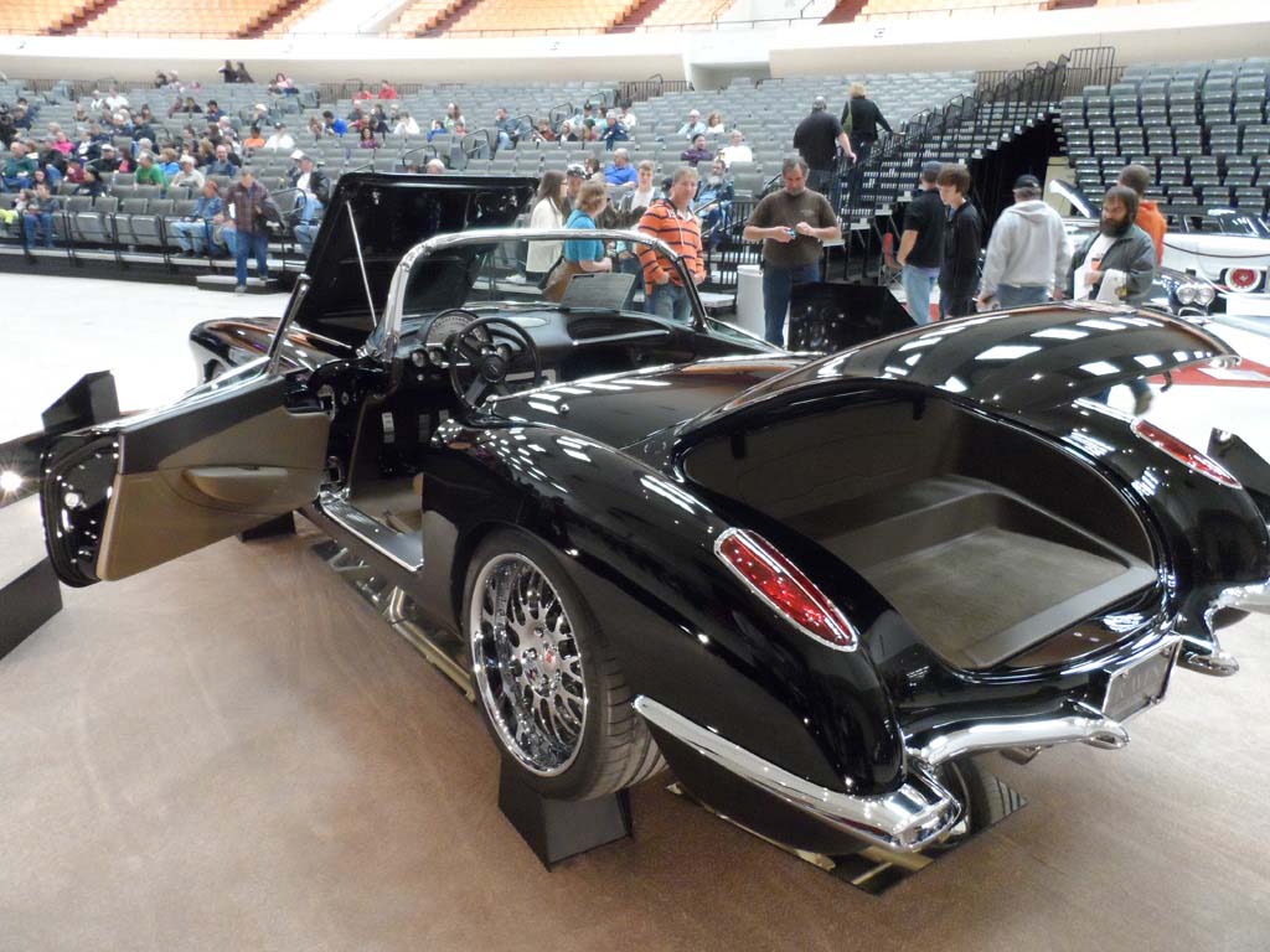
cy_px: 476
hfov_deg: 71.6
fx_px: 881
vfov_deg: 56.8
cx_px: 635
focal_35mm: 24
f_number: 3.2
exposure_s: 1/30
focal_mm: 4
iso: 480
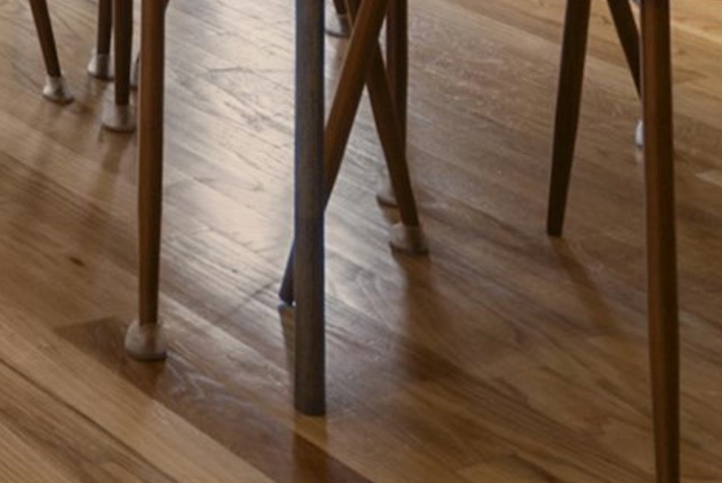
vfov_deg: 10.9
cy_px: -720
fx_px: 2108
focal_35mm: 105
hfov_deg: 16.3
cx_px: -589
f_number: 8
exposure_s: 1/2
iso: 100
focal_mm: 16
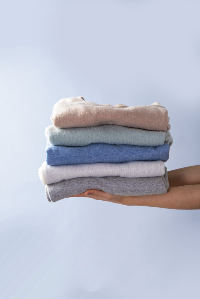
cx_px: 100
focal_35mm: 92
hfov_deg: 14.9
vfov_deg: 22.1
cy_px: 150
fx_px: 766
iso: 250
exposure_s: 1/125
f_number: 8
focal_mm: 92
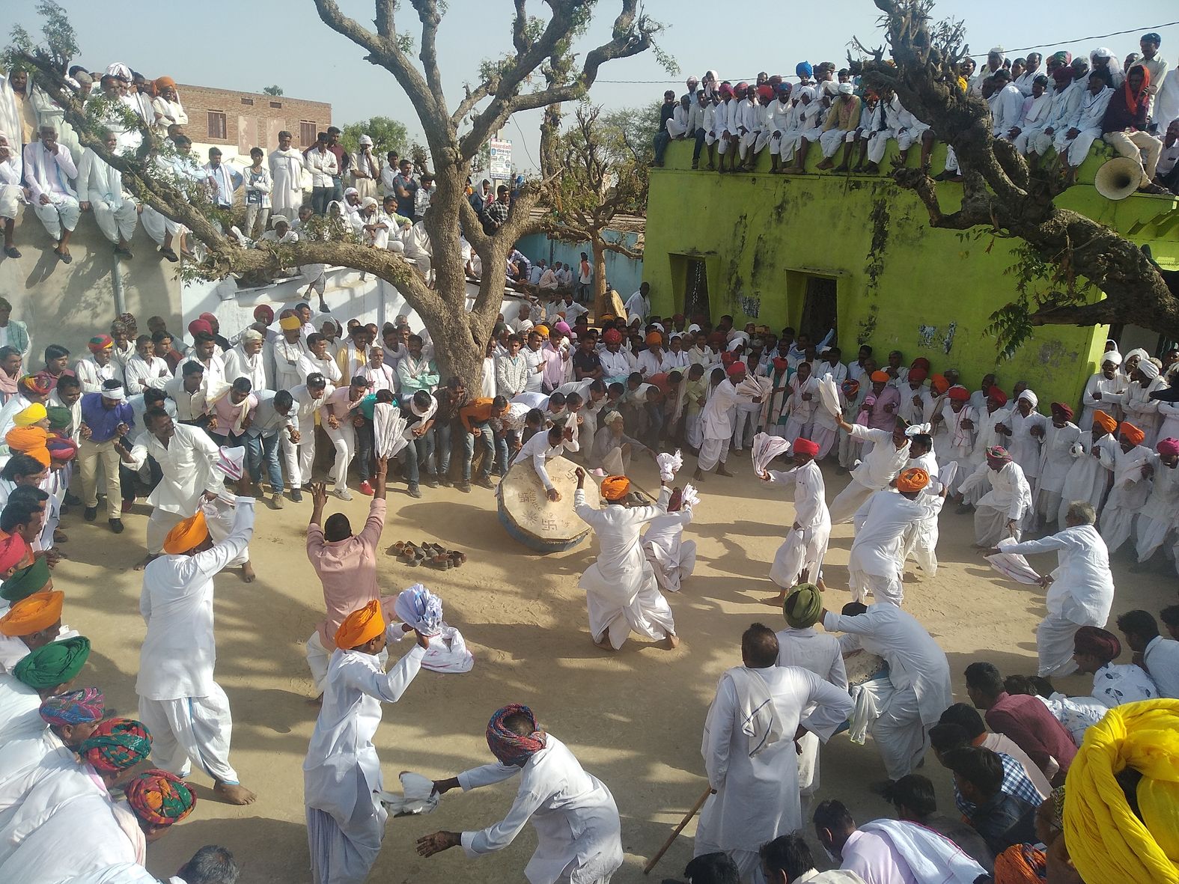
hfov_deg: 67.3
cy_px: 442
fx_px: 885
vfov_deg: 53.1
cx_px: 590
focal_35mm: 26
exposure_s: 1/977
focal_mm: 3.82
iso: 100
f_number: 2.2
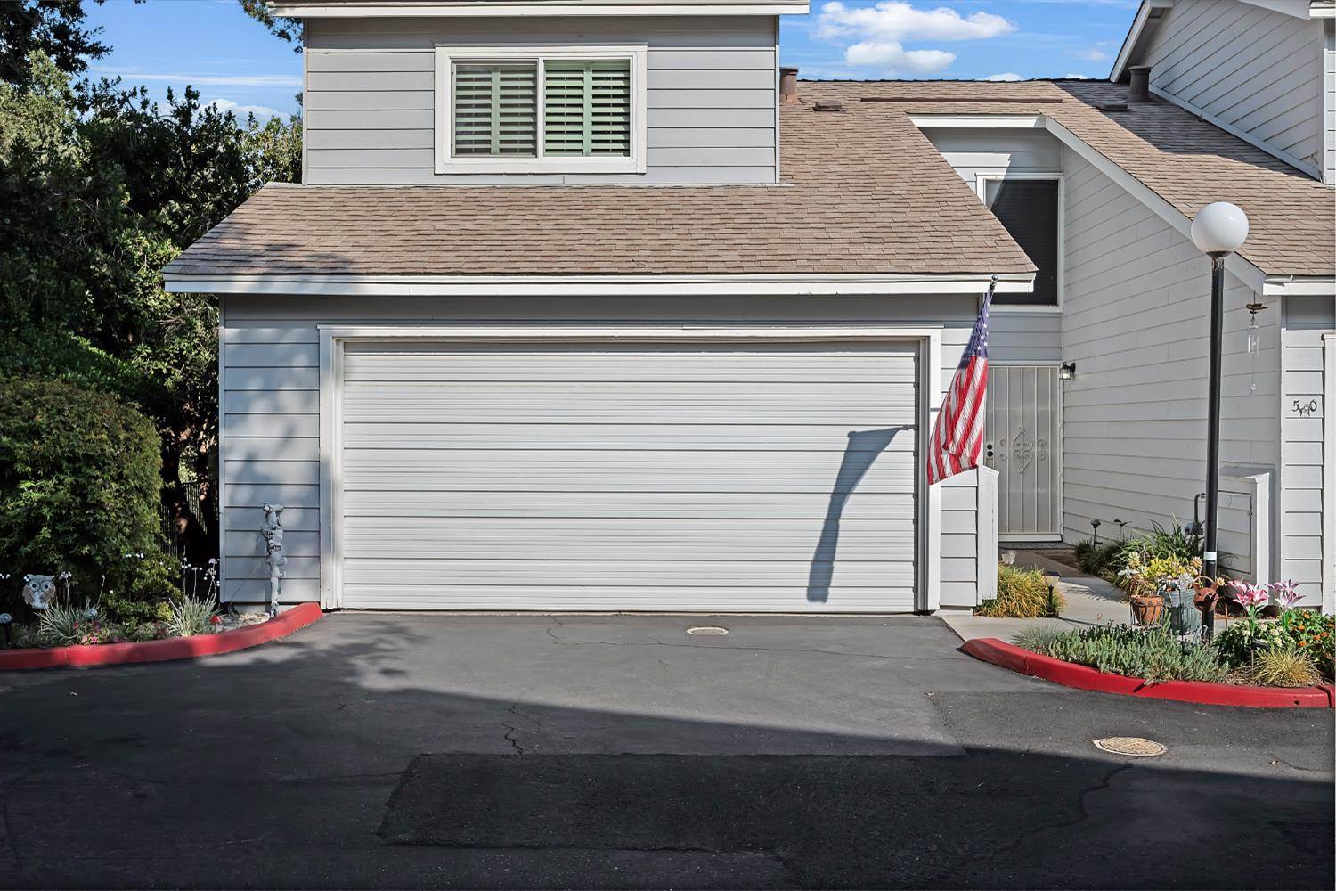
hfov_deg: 61.9
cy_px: 446
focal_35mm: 30
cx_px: 668
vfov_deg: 43.6
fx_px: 1113
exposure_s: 1/1600
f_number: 8
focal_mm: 30
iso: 250
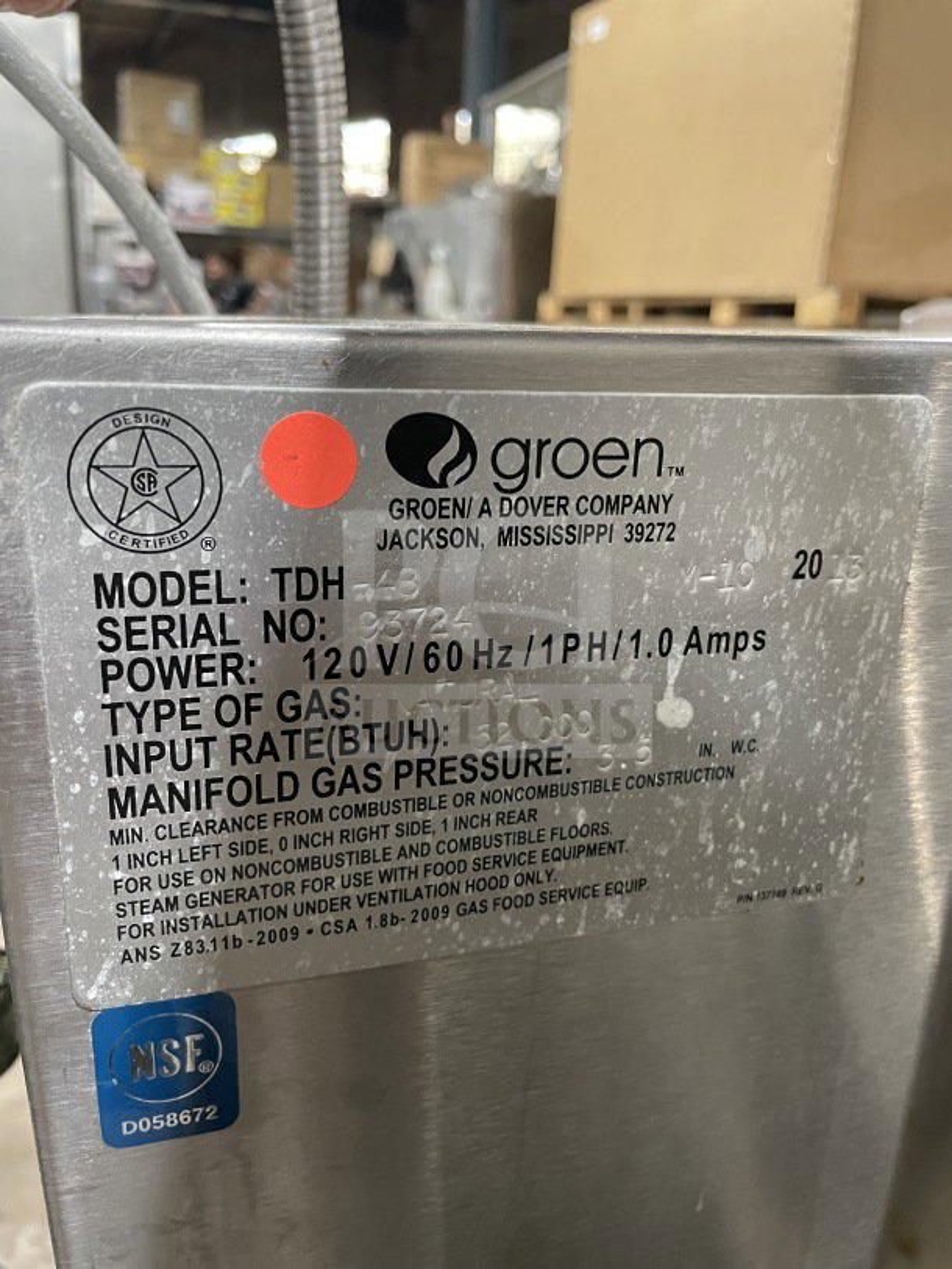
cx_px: 476
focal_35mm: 26
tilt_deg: -16.1
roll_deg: -1.7
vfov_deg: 67.3
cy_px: 634
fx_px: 953
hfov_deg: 53.1
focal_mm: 4.2
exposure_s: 1/60
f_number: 1.6
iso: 400
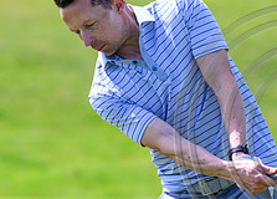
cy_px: 50
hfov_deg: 1.4
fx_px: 11314
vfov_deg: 1.0
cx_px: 192
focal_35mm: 1436
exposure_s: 1/3200
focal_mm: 400
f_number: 4
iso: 500
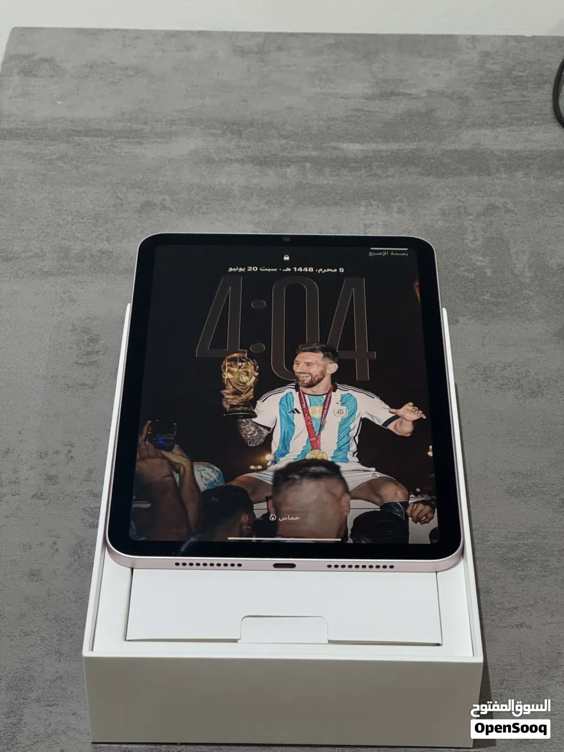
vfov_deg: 25.3
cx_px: 282
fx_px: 1672
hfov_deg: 19.1
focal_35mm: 77
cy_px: 376
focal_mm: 9
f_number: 2.8
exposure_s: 1/50
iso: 640
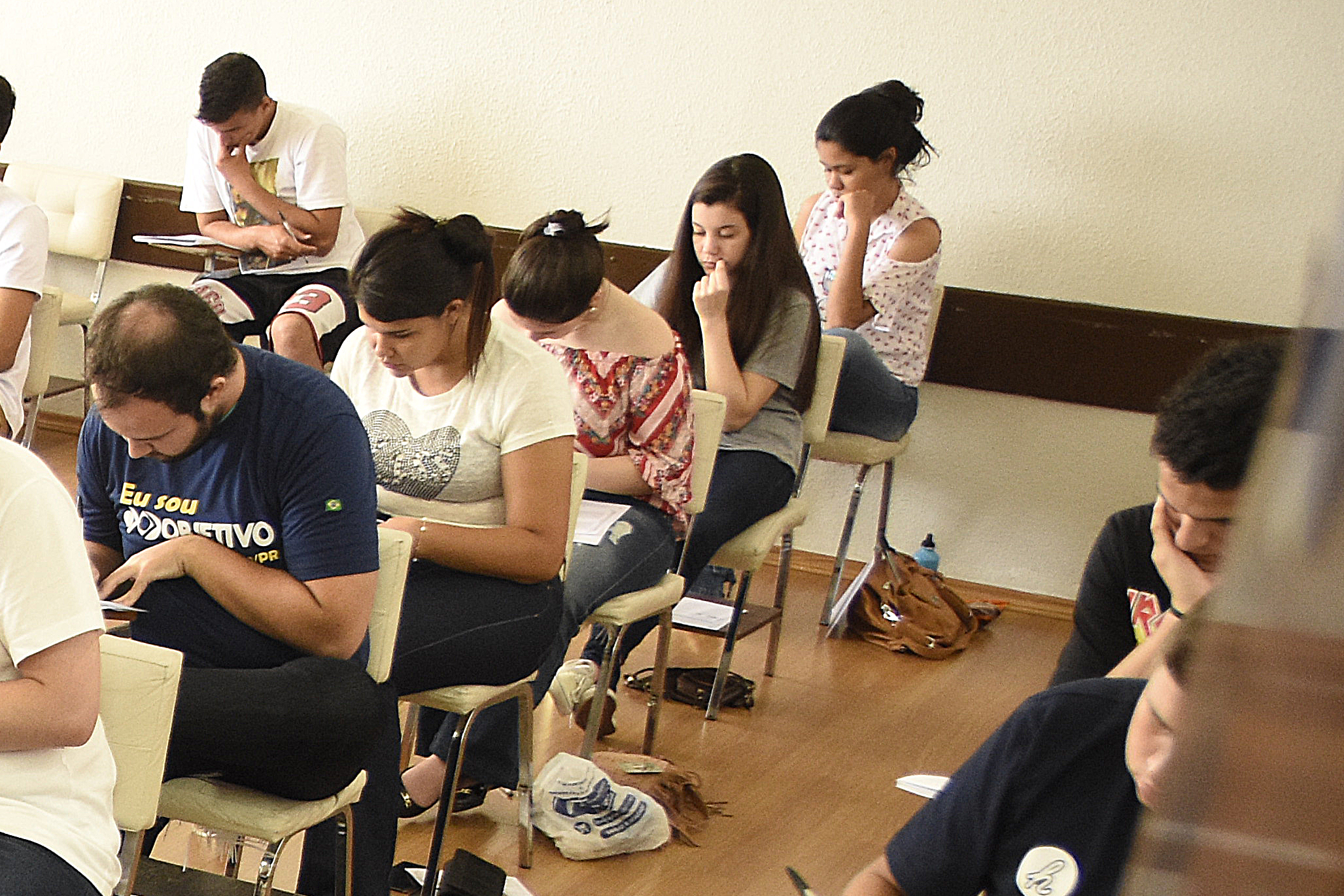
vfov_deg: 17.2
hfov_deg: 22.7
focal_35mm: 74
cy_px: 1153
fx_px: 2780
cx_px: -617
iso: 1250
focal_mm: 17
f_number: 2.8
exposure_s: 1/200
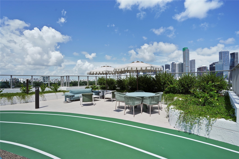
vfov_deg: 73.7
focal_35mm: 16
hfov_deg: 96.7
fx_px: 106
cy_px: 80
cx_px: 120
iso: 400
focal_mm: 16
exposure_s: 1/640
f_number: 8
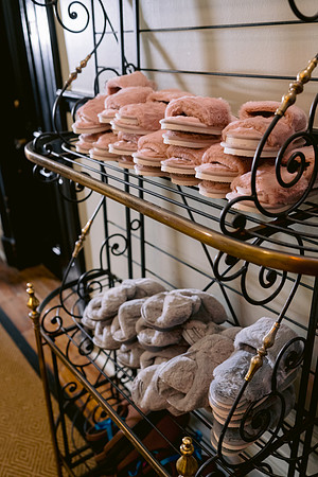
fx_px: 464
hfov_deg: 37.9
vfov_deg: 54.4
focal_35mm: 35
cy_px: 238
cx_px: 159
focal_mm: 35
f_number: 3.2
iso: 800
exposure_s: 1/6
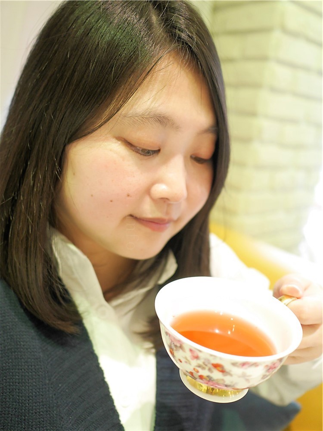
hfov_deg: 46.8
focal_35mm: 30
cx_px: 162
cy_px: 216
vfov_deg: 60.0
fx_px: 373
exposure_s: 1/60
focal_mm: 15
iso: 1000
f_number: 1.7
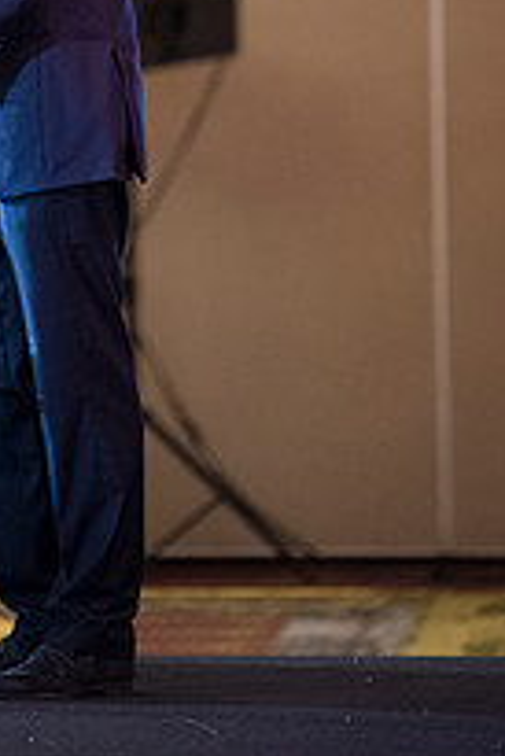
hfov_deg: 3.1
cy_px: 7
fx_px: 9200
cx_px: 7
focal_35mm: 438
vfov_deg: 4.7
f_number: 2.8
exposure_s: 1/160
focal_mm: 200
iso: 6400
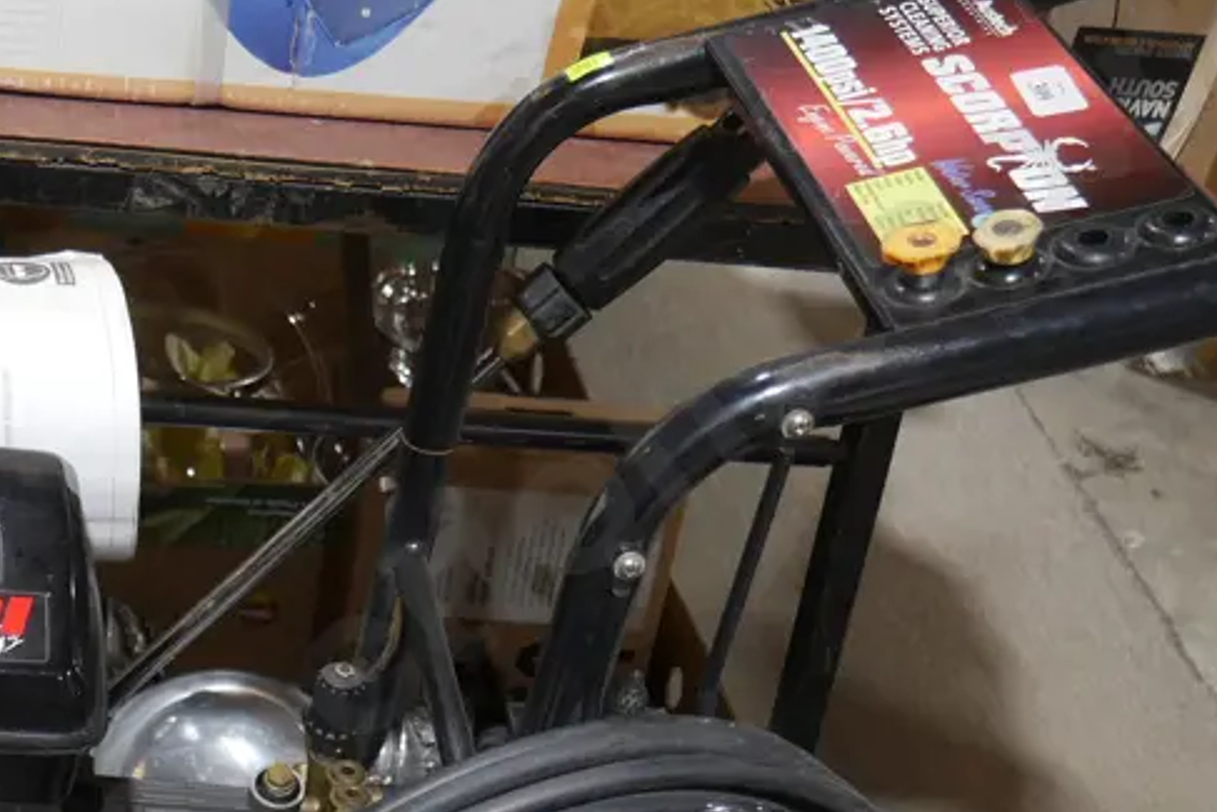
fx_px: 2367
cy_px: 737
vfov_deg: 19.1
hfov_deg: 28.3
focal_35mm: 70
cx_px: 275
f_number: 3.6
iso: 500
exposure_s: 1/60
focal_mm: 16
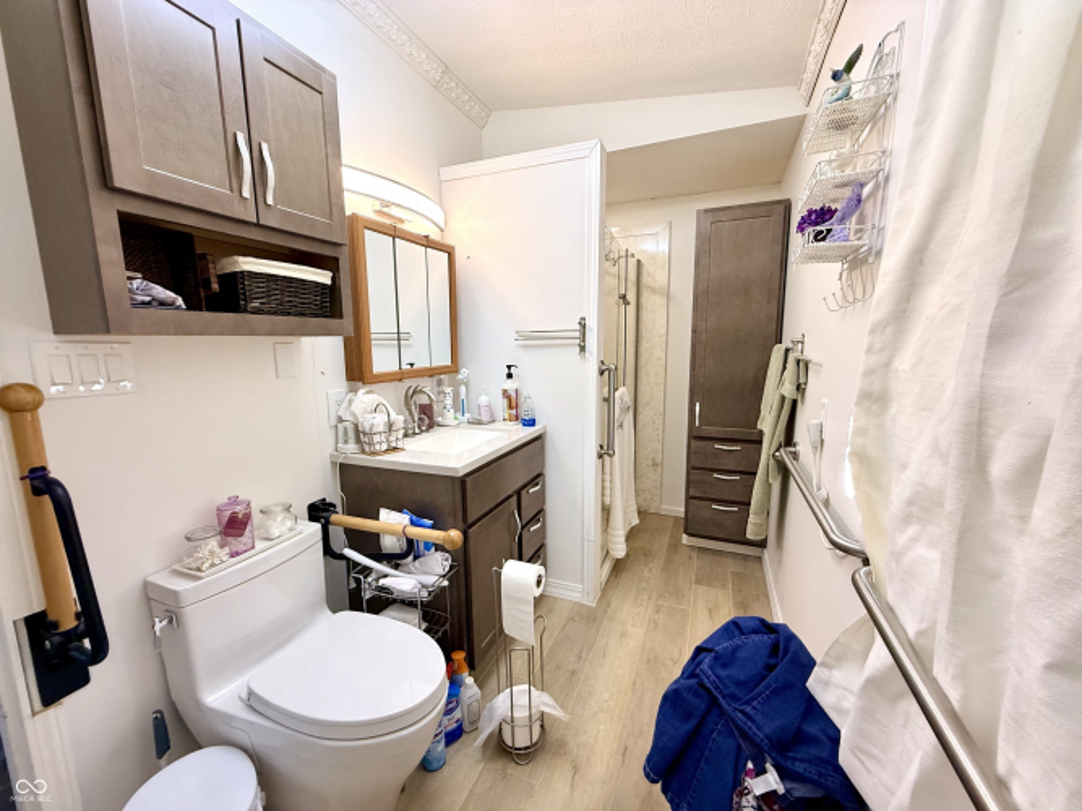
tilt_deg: -6.2
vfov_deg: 85.7
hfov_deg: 102.1
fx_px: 438
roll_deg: +0.3
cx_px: 541
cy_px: 406
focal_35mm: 14
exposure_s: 1/120
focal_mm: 2.22
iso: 125
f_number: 2.2
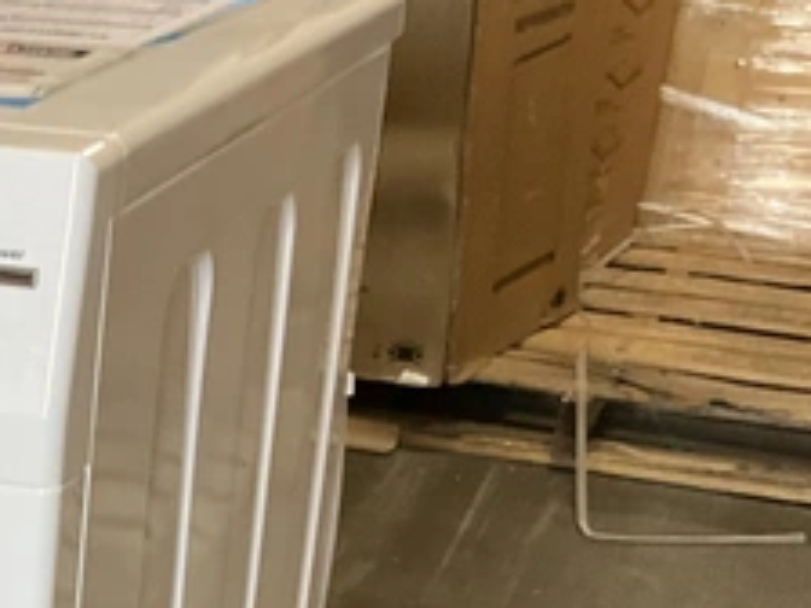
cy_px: 762
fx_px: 2273
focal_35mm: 97
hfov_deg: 18.7
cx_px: -253
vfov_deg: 14.7
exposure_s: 1/60
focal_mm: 3
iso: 100
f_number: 1.8
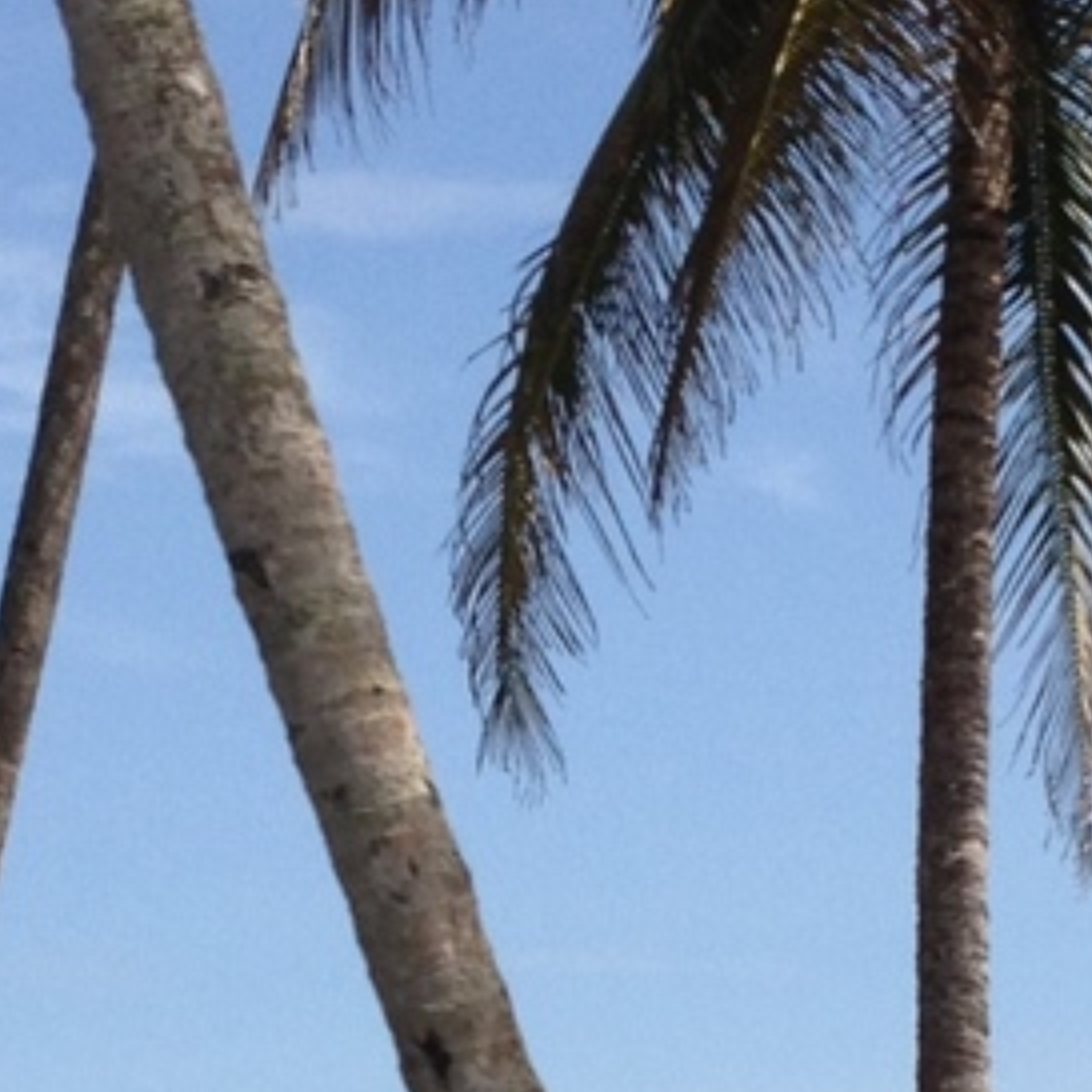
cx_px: 564
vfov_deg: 9.4
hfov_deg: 9.7
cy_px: 1584
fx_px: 6460
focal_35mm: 181
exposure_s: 1/1905
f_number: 2.4
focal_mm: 4.28
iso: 50
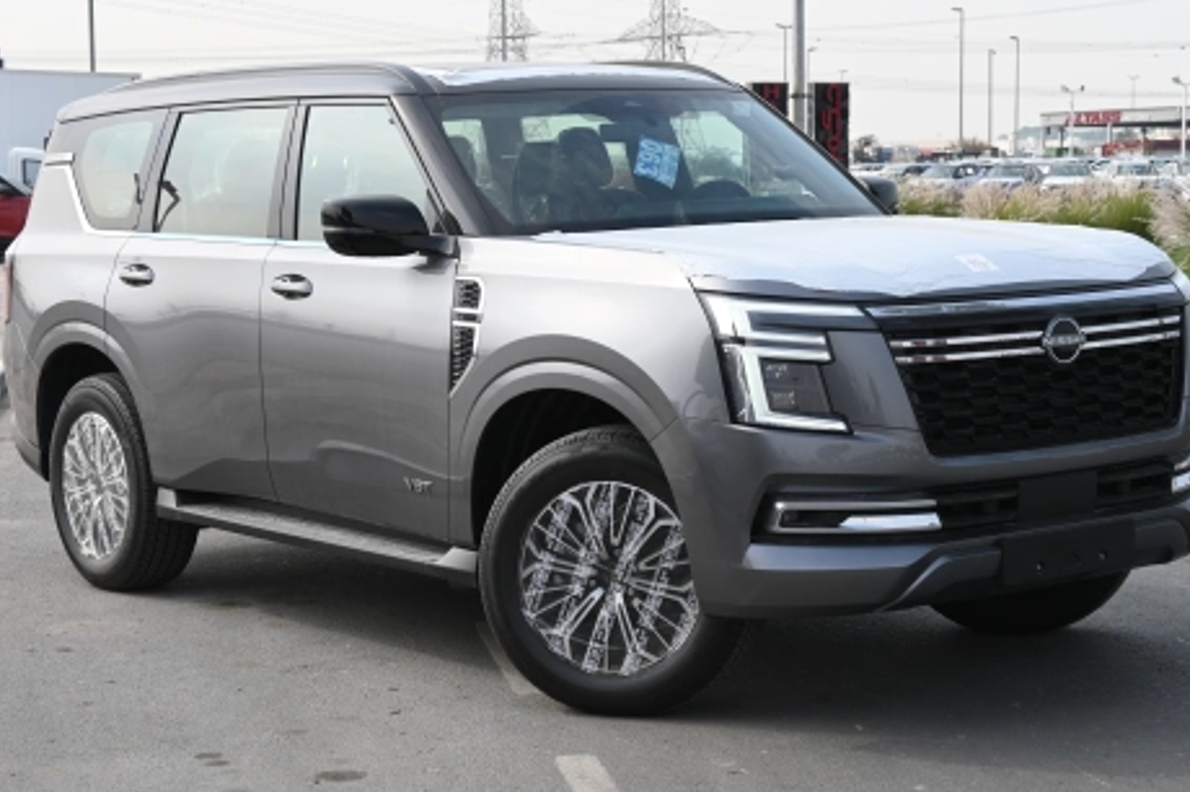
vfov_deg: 18.2
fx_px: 2477
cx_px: 598
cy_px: 405
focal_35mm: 75
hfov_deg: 27.0
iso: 100
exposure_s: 1/320
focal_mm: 46
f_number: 6.3
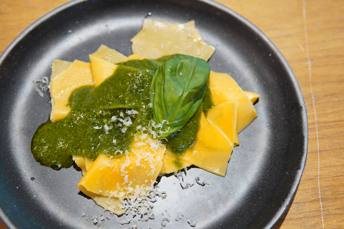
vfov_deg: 29.9
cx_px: 172
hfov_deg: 43.6
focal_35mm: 45
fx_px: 430
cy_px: 114
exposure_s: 1/50
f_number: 4
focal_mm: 30
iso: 1250
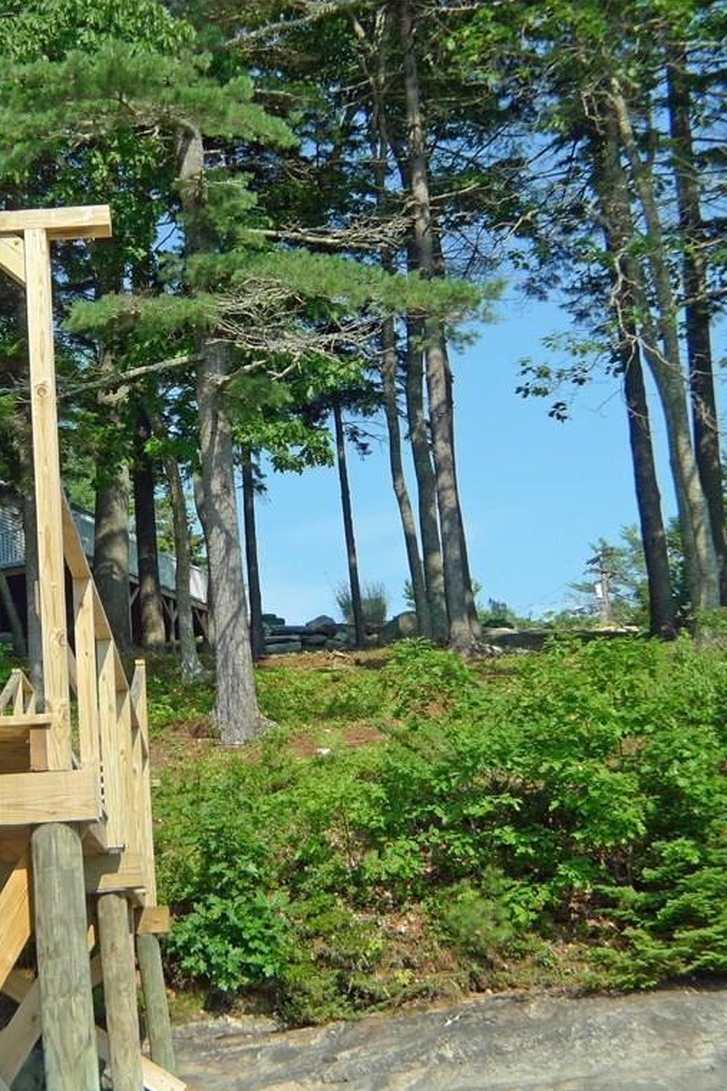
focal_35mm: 84
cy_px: 546
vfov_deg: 24.2
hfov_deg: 16.2
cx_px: 301
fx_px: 2545
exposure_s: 1/500
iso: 80
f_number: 4
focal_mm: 12.8
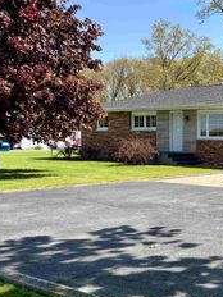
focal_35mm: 56
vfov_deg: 34.3
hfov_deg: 23.9
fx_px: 481
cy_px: 175
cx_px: 264
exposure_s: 1/1477
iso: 50
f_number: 1.6
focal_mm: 5.96
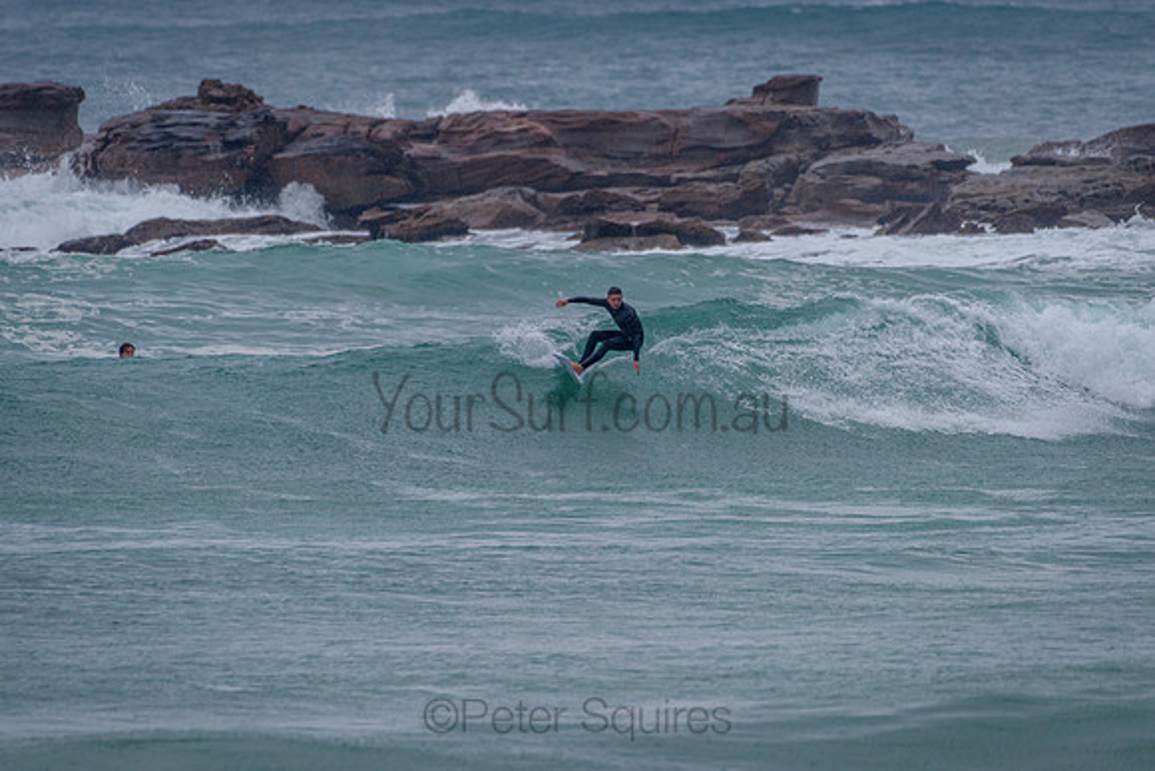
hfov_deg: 3.4
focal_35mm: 613
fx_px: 19655
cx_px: 578
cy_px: 386
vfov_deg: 2.2
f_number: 5.6
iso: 640
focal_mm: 500
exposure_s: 1/2000
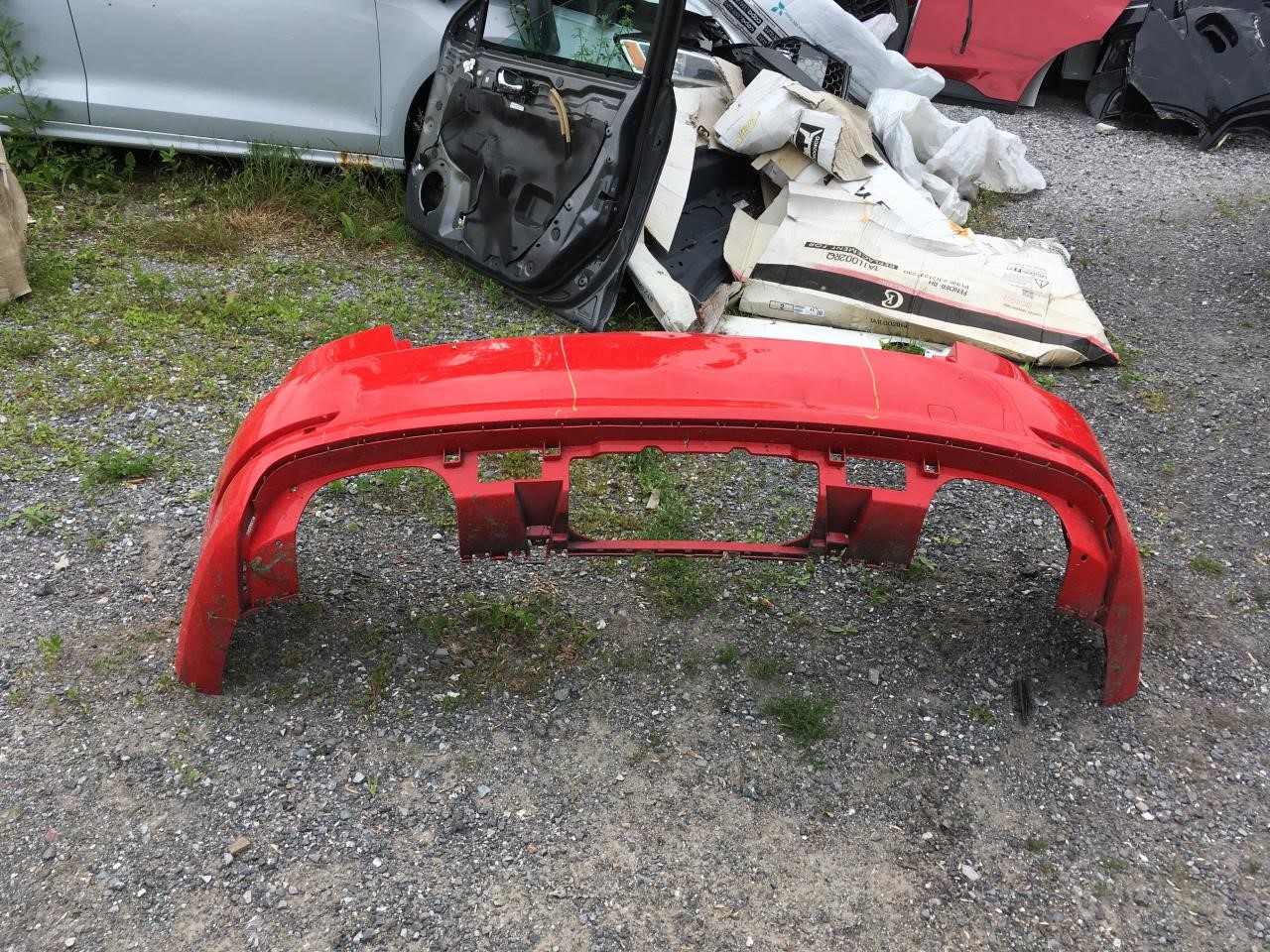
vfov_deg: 48.2
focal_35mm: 29
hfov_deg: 61.7
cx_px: 635
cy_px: 476
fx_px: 1064
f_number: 2.2
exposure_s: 1/732
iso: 25
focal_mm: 4.15
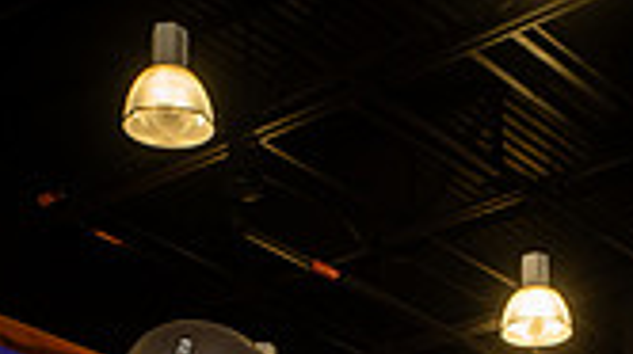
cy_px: 845
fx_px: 1811
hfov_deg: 19.7
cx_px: 439
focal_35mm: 108
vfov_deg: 9.9
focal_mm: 38
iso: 500
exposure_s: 1/250
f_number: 5.6
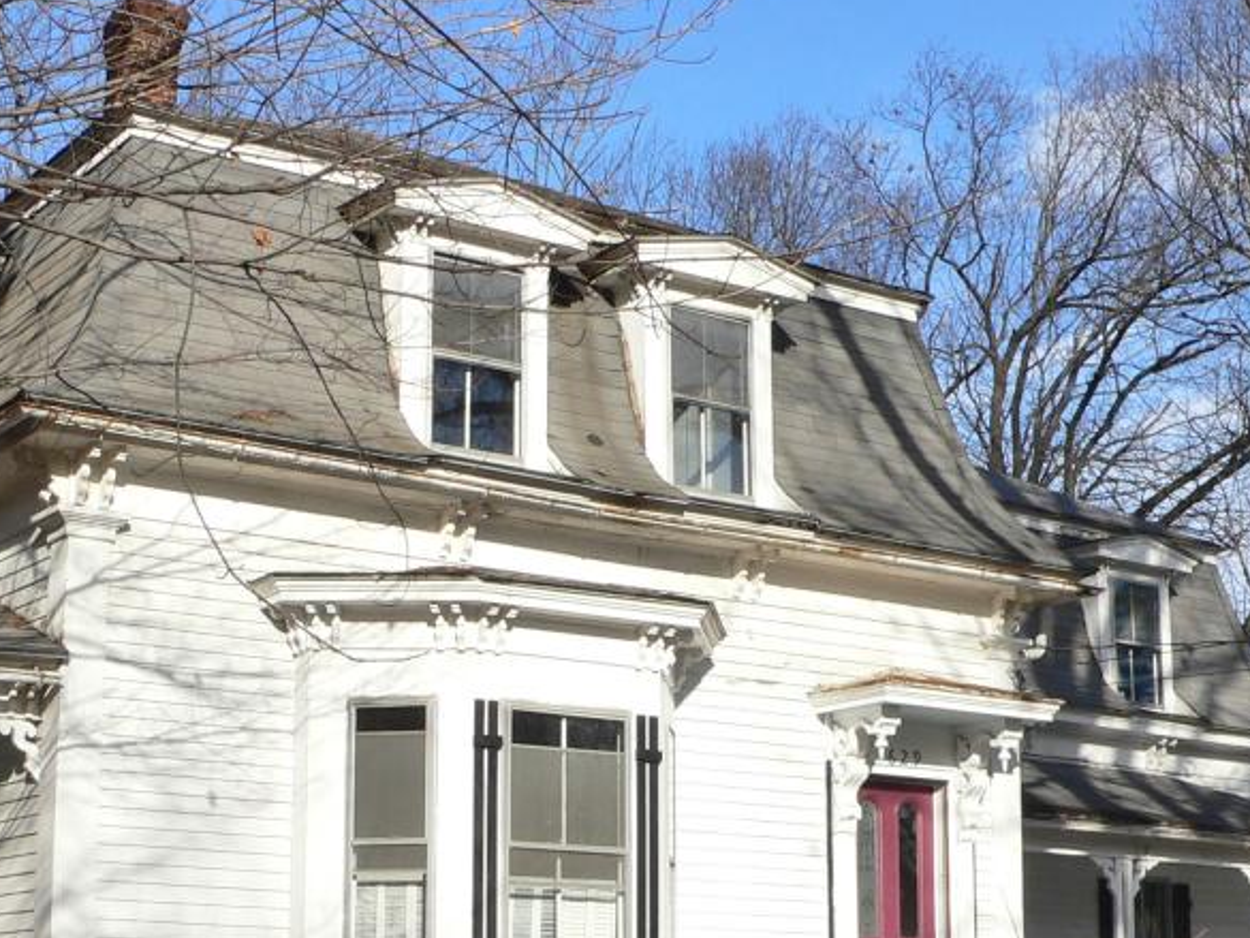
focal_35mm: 63
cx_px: 581
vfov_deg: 23.2
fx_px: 2275
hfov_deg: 30.7
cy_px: 650
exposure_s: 1/500
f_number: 5.2
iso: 80
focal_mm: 6
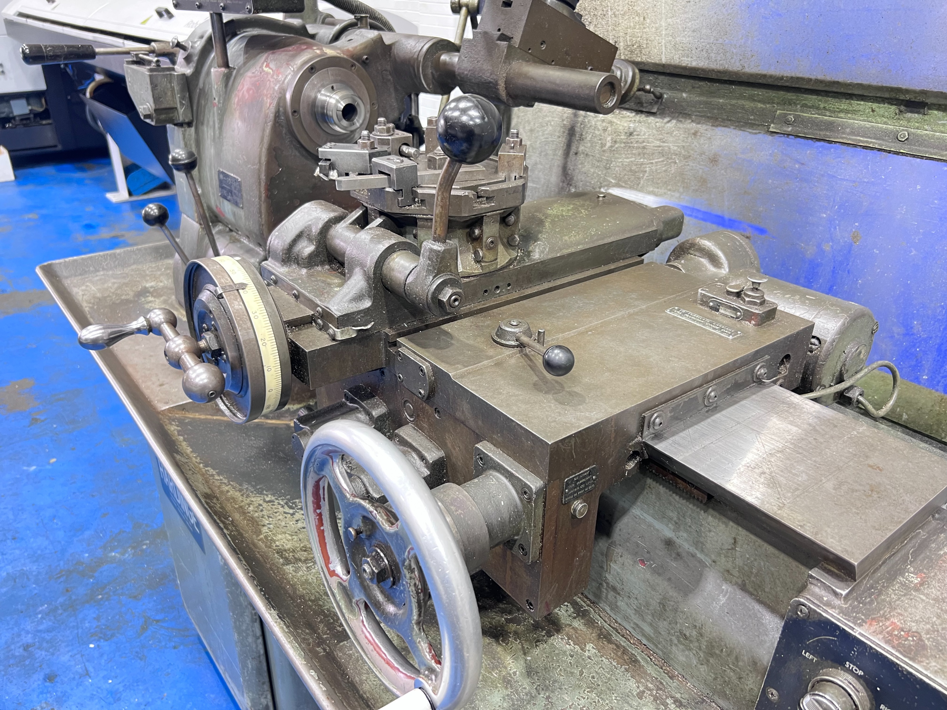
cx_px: 474
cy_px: 355
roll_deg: -0.7
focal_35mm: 26
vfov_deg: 53.1
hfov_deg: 67.3
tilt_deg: -27.2
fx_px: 711
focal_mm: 5.7
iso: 200
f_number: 1.5
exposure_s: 1/50
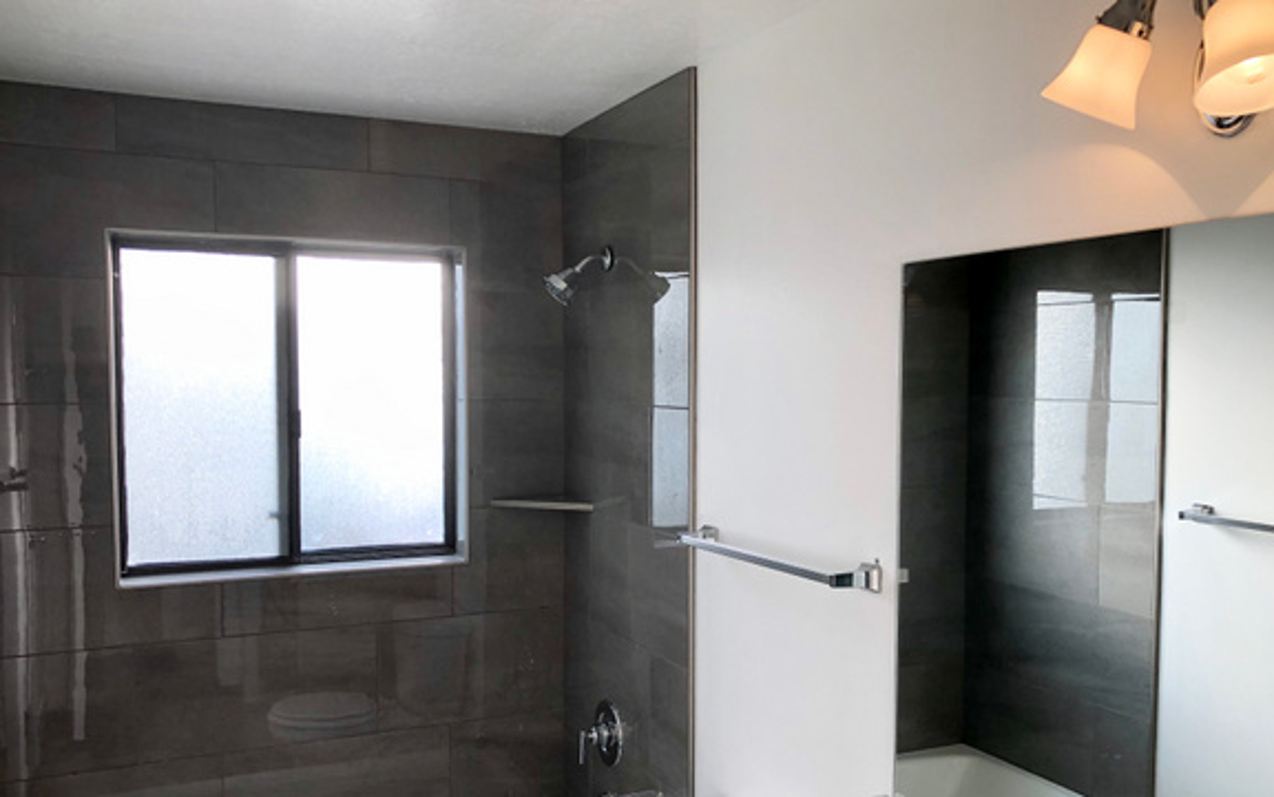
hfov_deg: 58.1
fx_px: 1146
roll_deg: -0.5
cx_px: 664
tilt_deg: -3.0
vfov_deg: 38.2
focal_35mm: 33
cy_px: 460
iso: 40
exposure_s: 1/120
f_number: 1.8
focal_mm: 4
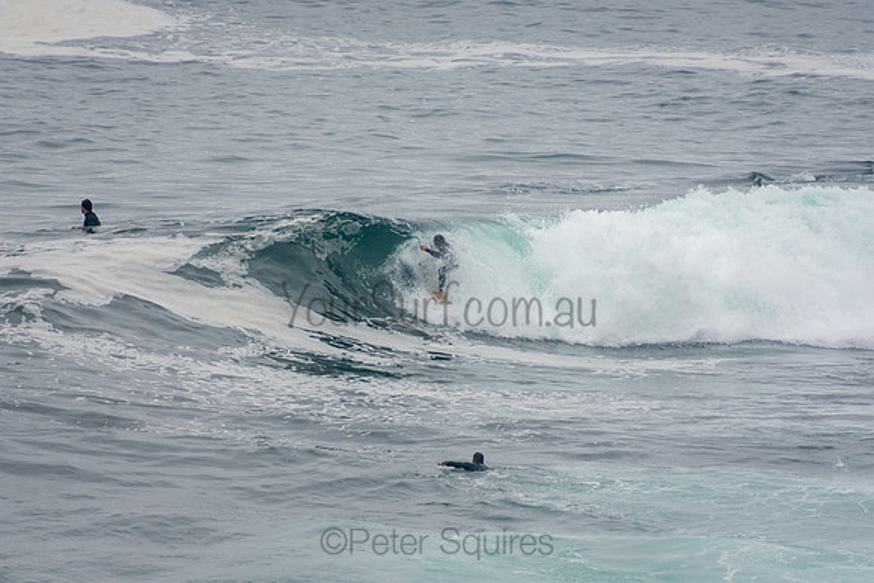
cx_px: 437
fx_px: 14569
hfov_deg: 3.4
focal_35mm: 600
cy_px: 292
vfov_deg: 2.3
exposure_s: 1/1250
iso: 280
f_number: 5.6
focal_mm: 400
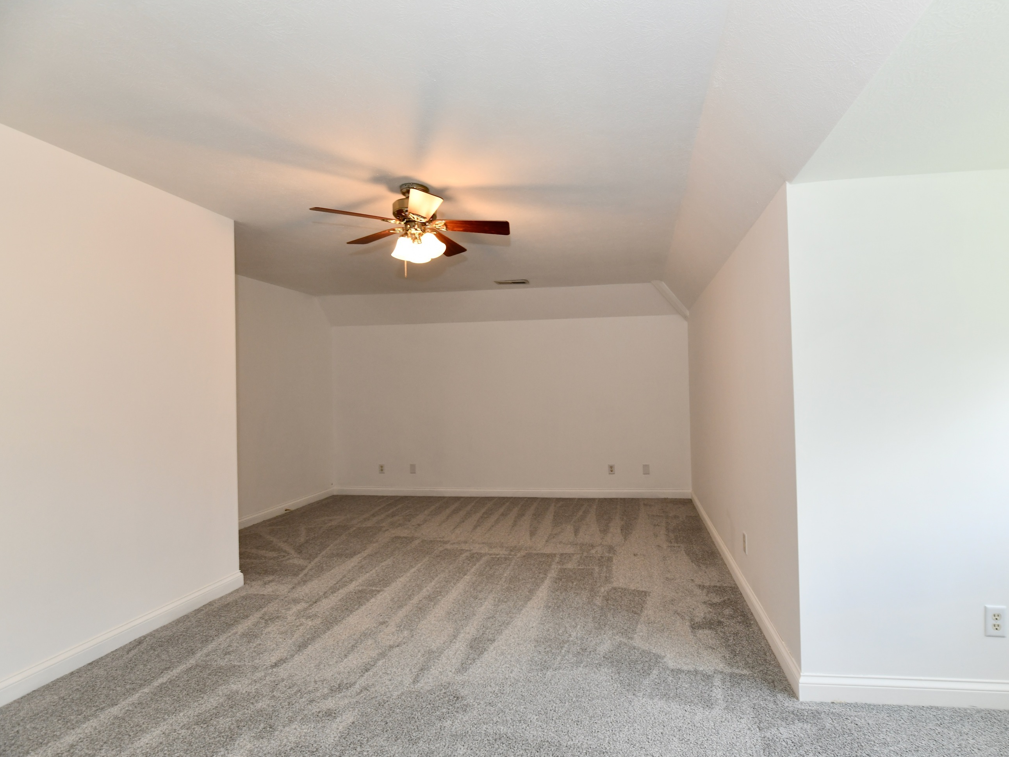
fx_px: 466
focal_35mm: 16
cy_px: 398
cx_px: 565
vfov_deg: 78.0
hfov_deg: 94.0
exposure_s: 1/80
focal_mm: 14
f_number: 6.3
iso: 640
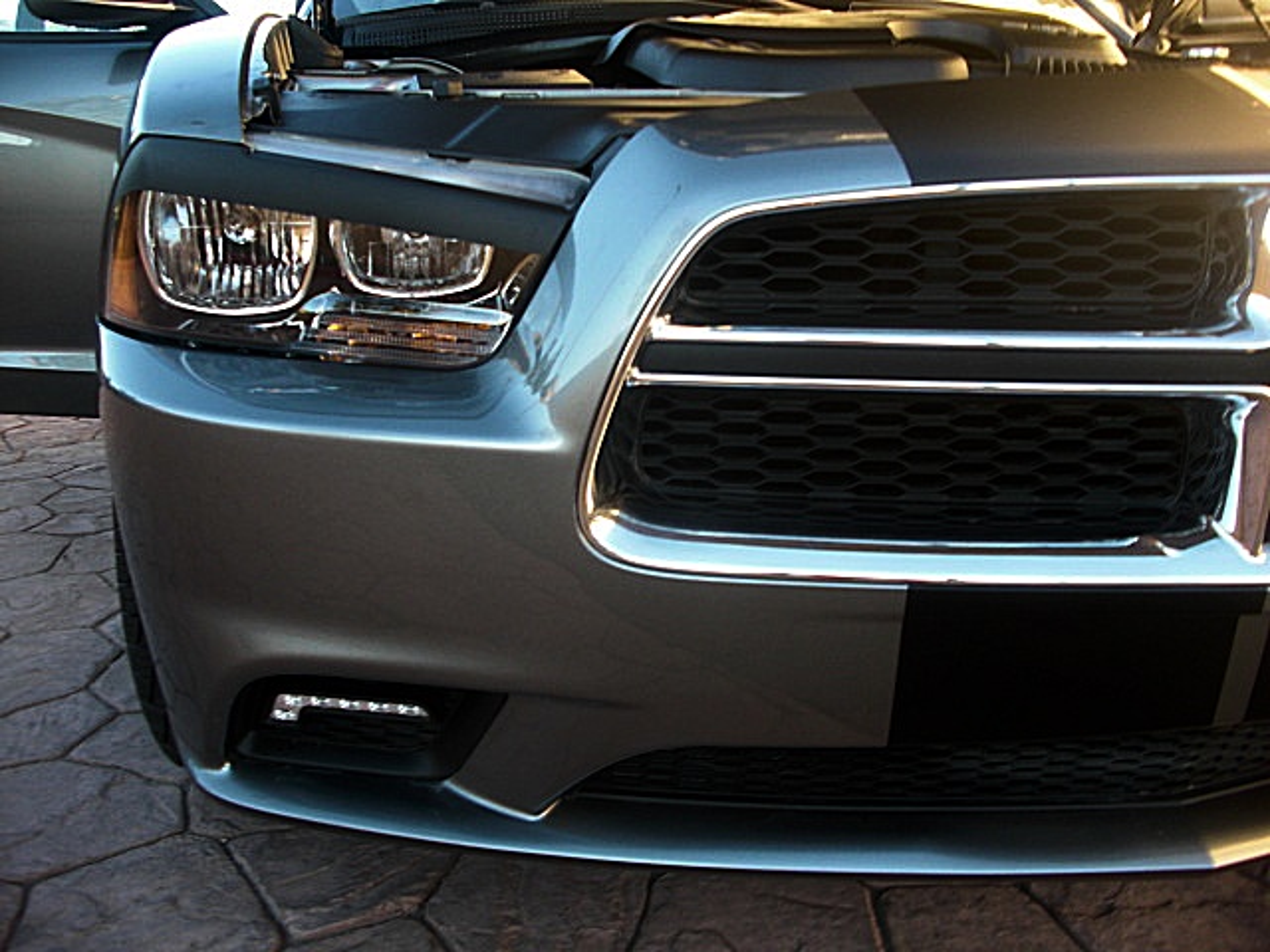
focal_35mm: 36
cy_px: 476
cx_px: 635
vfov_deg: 39.7
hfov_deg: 51.4
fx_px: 1321
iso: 100
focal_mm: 6.3
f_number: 2.8
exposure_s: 1/80
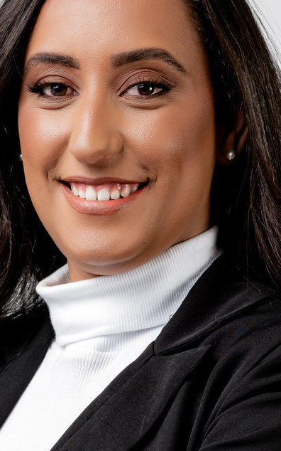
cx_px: 55
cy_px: 390
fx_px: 2096
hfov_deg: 7.7
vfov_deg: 12.2
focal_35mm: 171
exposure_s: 1/125
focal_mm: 59
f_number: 7.1
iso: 125
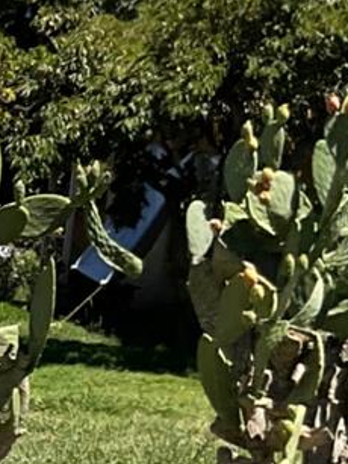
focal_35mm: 142
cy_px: 356
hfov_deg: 9.4
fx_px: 1901
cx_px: -483
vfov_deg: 13.8
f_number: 1.8
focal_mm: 3
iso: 16
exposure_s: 1/1534
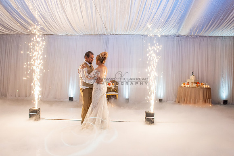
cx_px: 117
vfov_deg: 40.5
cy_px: 78
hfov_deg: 57.8
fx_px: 212
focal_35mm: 33
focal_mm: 24
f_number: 7.1
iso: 1000
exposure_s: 1/125
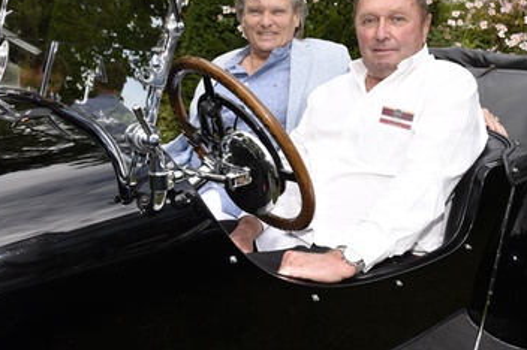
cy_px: 132
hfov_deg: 47.3
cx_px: 296
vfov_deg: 32.4
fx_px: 600
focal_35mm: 41
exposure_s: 1/125
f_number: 8
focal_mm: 32
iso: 250
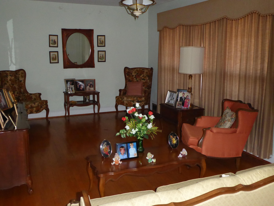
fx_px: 285
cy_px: 103
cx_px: 137
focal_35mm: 36
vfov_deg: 39.7
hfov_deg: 51.4
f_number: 3.7
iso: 800
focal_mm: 6.3
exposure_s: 1/60
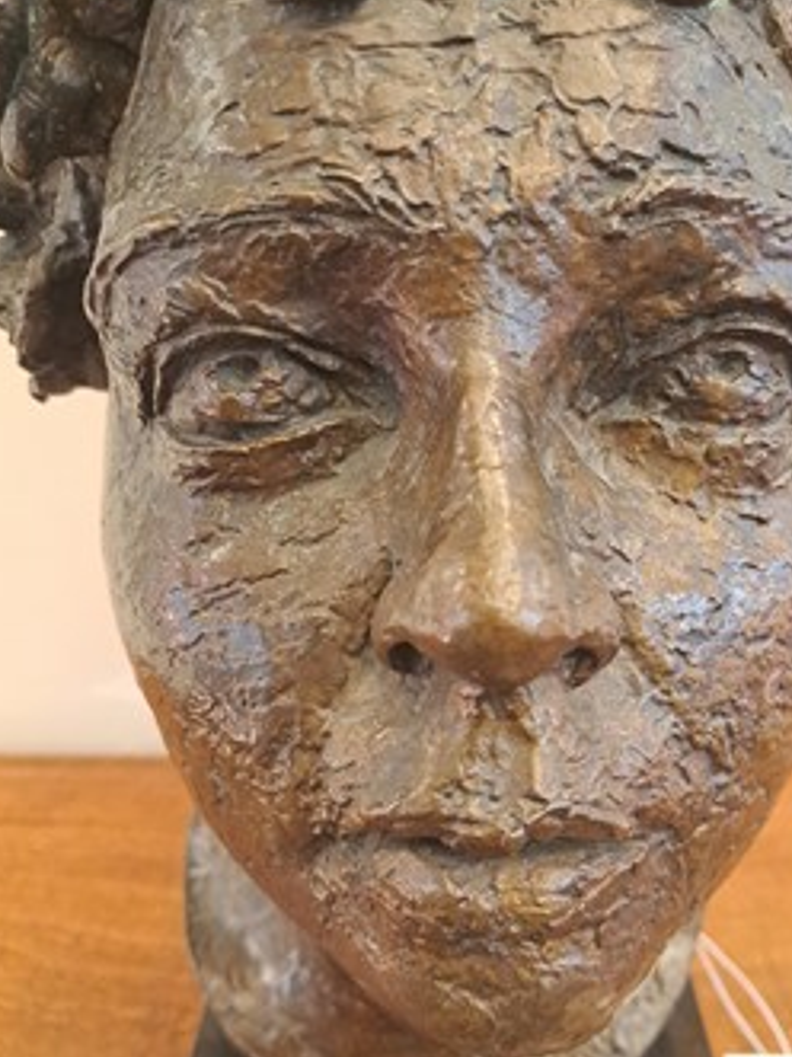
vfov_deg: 61.5
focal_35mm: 29
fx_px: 885
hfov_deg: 48.0
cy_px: 597
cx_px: 457
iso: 320
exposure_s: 1/25
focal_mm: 5.23
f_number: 1.8
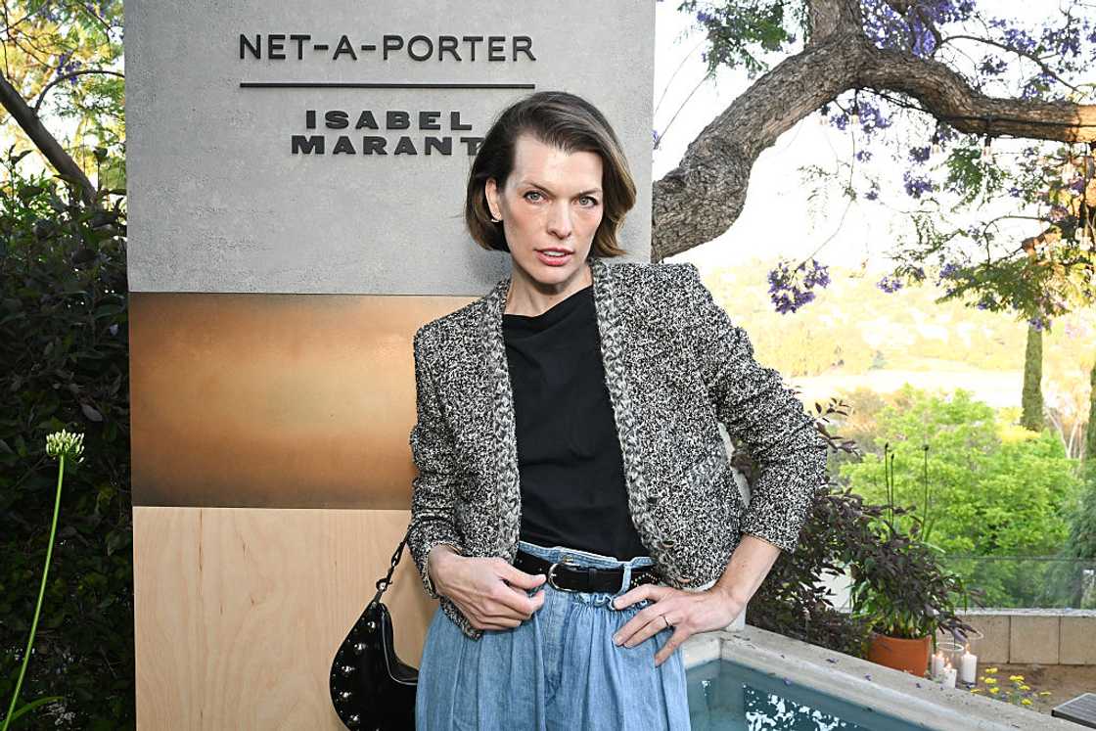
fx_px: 1020
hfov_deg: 56.5
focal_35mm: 34
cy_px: 366
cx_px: 548
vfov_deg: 39.4
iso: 1000
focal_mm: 33.5
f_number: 11
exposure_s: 1/50
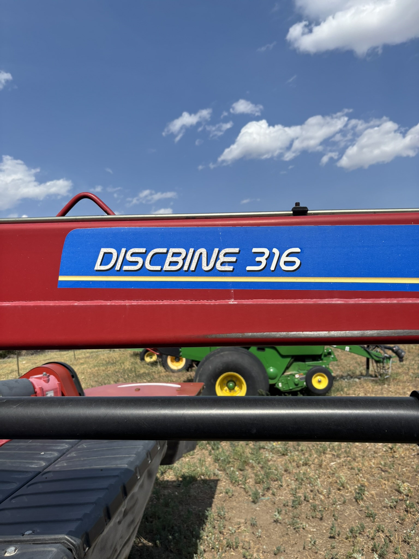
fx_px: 420
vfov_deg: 67.3
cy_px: 280
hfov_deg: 53.1
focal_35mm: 26
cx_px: 210
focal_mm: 5.96
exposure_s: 1/3937
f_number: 1.6
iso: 50
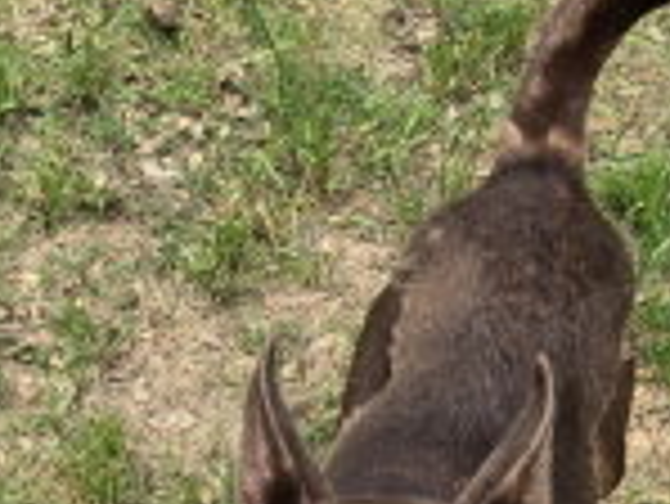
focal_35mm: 77
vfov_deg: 18.4
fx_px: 1492
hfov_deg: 25.3
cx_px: 310
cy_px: 565
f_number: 1.8
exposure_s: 1/240
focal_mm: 5.4
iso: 25
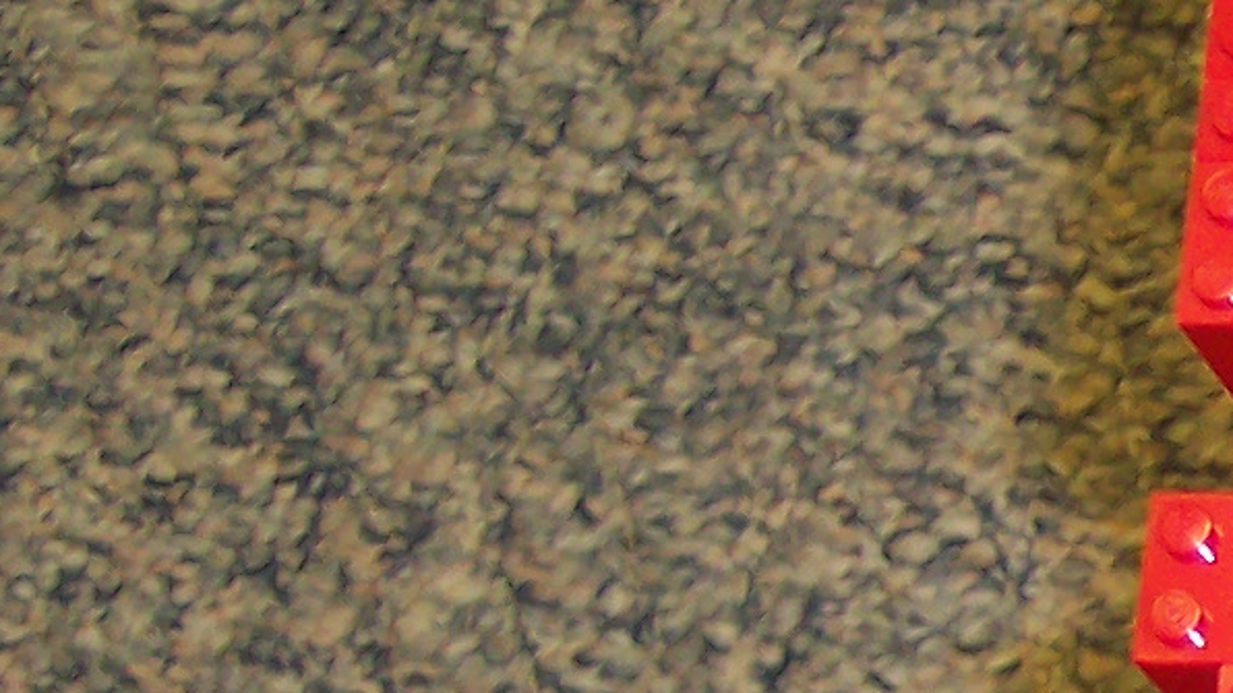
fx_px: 5851
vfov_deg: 6.7
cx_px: 2443
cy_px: 1152
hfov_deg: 11.0
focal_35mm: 179
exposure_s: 1/30
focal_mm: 8
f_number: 2.8
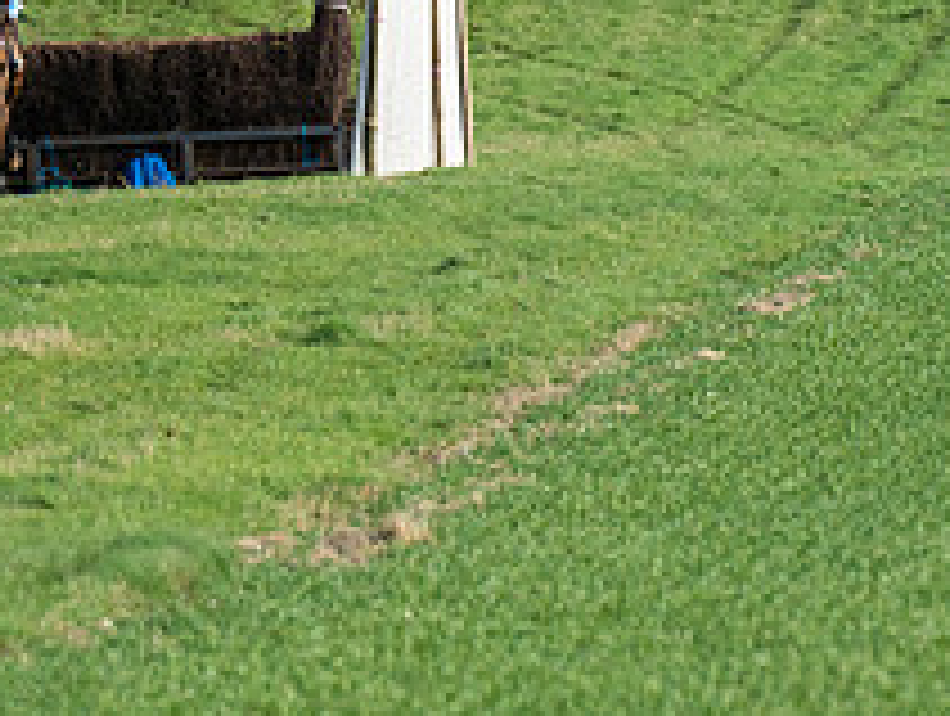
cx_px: -234
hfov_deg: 2.4
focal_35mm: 815
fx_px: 22405
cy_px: -9
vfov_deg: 1.8
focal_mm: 206
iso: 400
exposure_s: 1/1600
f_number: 4
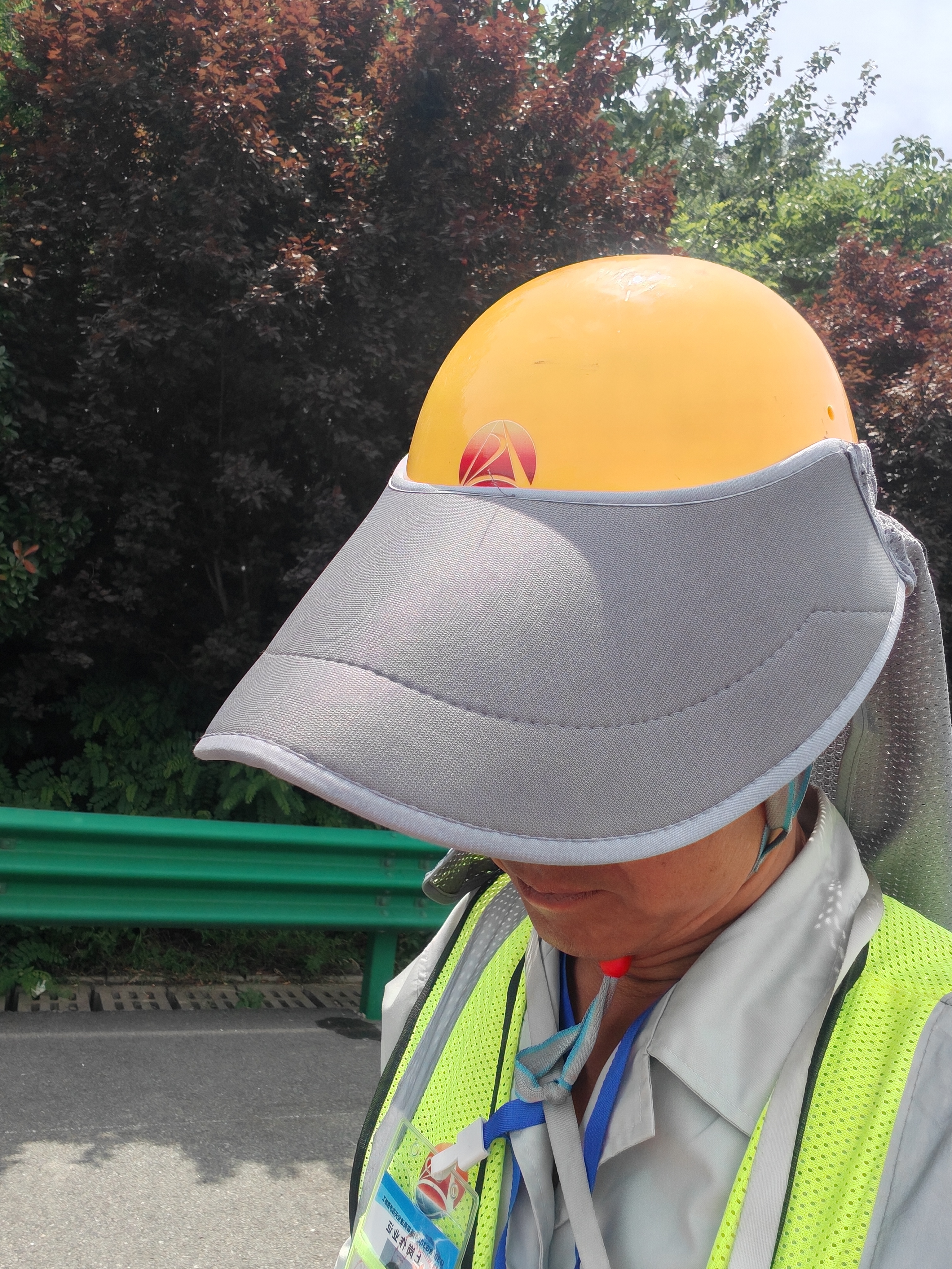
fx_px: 917
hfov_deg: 54.9
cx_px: 476
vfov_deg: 69.4
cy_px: 634
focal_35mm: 25
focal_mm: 3.09
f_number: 2
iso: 50
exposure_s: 1/420
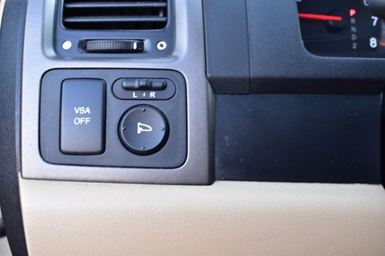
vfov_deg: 33.0
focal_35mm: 40
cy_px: 128
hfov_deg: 47.9
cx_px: 192
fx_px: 433
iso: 400
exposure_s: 1/25
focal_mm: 27
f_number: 7.1
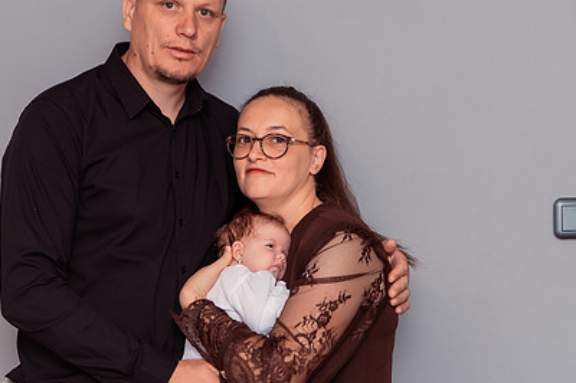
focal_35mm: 85
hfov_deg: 23.9
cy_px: 207
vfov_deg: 16.0
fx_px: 1359
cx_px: 249
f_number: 3.2
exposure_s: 1/250
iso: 640
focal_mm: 52
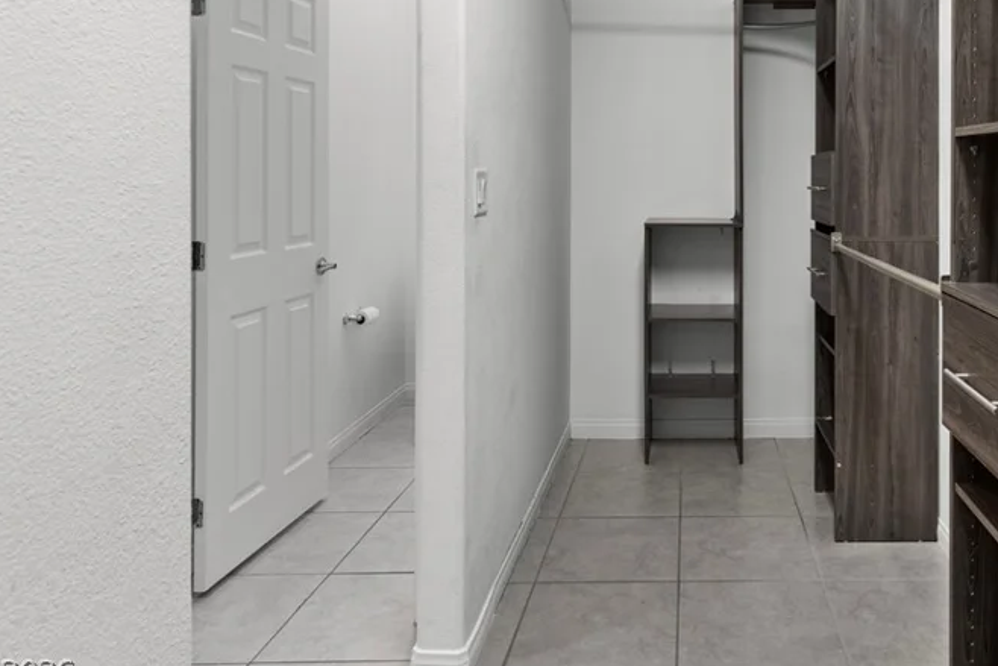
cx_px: 701
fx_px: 776
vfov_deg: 45.0
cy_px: 175
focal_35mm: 28
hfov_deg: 63.0
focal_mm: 18
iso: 400
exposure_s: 1/6
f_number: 8
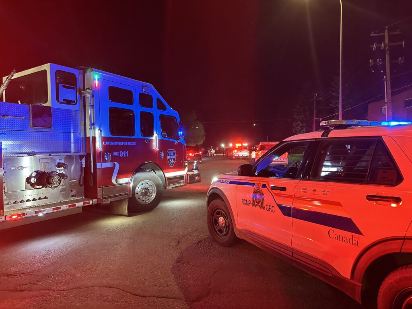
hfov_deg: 71.6
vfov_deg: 56.8
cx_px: 206
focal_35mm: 24
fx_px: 286
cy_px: 154
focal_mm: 6.86
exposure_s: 1/39
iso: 800
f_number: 1.78
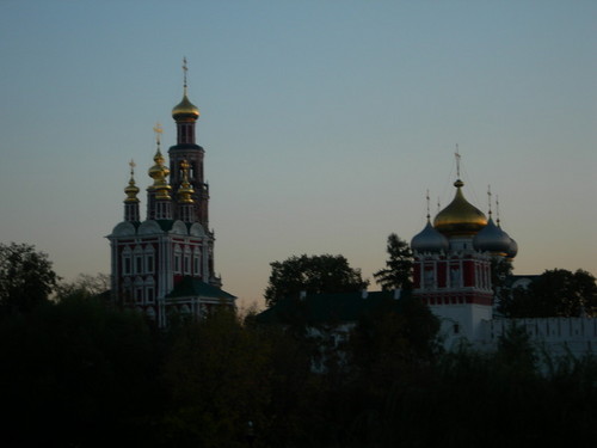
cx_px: 298
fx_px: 1949
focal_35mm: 113
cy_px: 224
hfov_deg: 17.4
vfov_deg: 13.1
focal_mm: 23.4
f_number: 4.9
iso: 50
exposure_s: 1/66.6
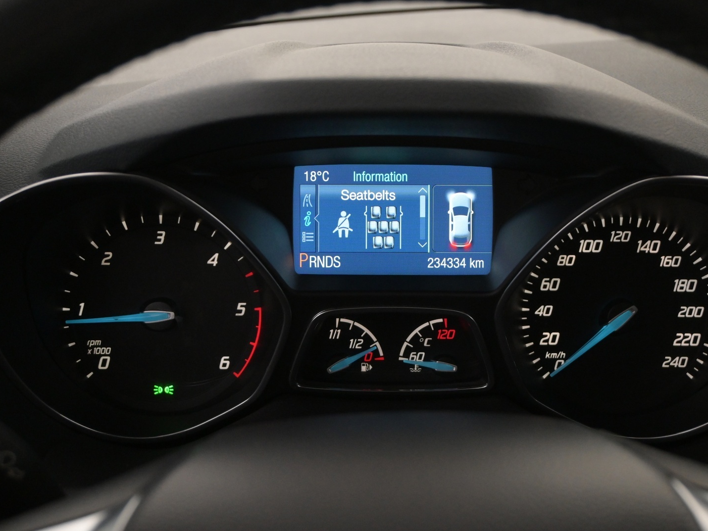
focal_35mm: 50
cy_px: 267
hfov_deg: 38.3
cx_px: 391
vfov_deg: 29.2
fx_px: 1019
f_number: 4.8
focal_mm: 30.5
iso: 2500
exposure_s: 1/80
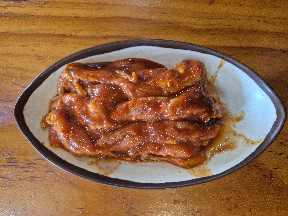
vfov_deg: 58.9
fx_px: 191
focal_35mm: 23
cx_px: 144
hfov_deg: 73.9
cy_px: 108
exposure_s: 1/120
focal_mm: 5.4
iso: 400
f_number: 1.8
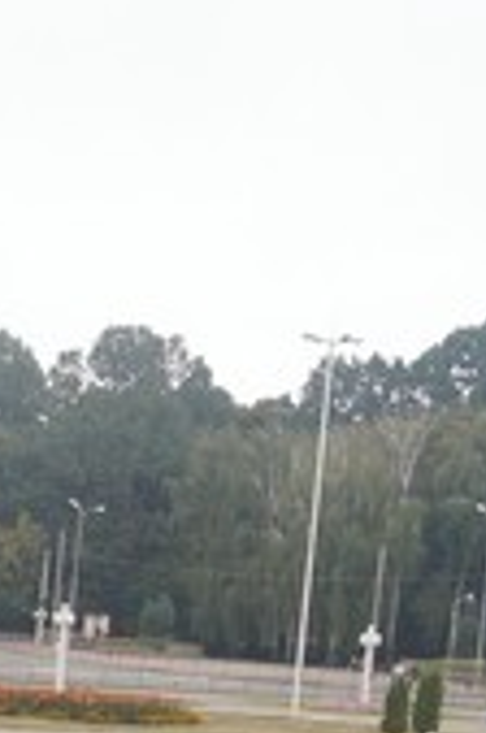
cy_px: 956
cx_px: -425
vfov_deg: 17.2
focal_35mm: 112
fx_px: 2277
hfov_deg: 11.2
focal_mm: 18
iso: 100
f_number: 5
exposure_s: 1/100
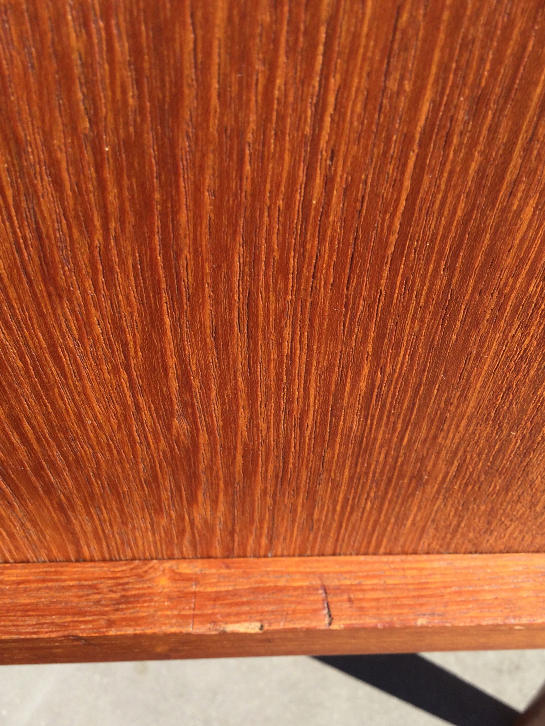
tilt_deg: -55.6
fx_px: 777
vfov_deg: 49.9
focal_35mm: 37
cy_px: 422
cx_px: 311
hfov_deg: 38.6
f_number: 2.4
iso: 25
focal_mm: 3.3
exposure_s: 1/497
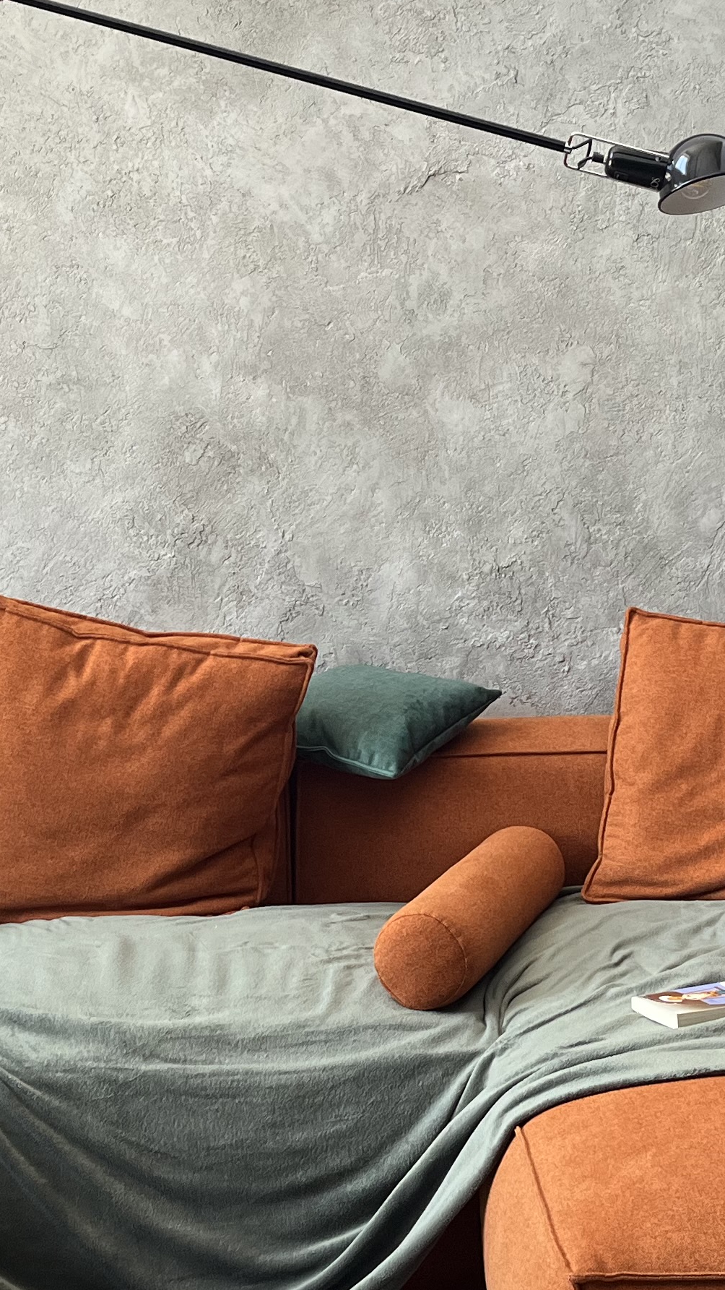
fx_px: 2187
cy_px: 627
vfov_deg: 32.8
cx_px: 381
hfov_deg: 18.8
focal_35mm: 64
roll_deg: +0.9
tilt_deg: -5.9
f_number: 1.6
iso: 125
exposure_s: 1/121
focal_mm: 5.1
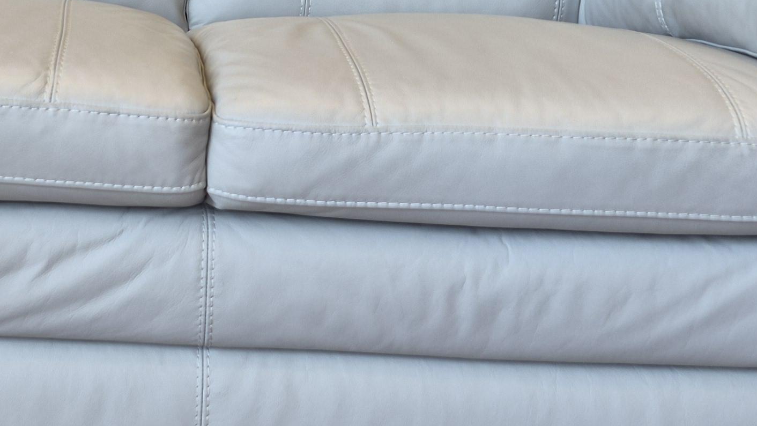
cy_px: 4
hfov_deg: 28.8
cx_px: 112
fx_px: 1425
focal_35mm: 71
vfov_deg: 16.6
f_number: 1.8
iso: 25
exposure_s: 1/100
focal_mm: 5.4
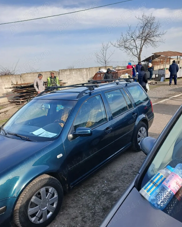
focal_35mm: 29
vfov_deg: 60.4
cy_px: 121
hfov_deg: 50.0
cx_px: 90
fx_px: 195
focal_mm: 3.98
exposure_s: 1/238
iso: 20
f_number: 1.8
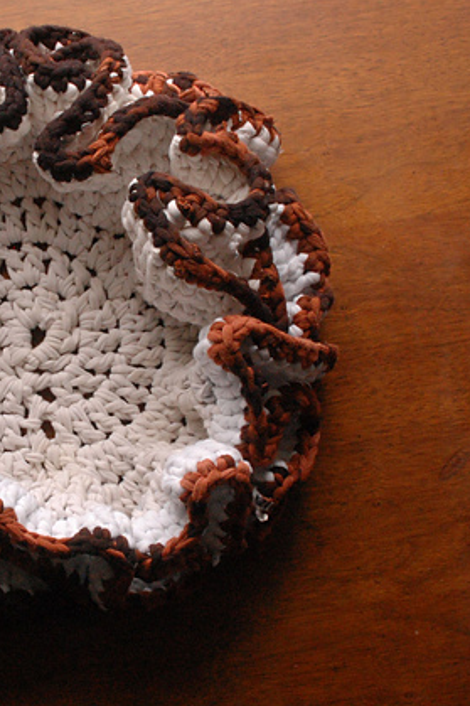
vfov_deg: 36.3
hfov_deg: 23.9
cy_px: 356
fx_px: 1078
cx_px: 47
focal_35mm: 55
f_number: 14
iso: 1600
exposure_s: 1/125
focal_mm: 24
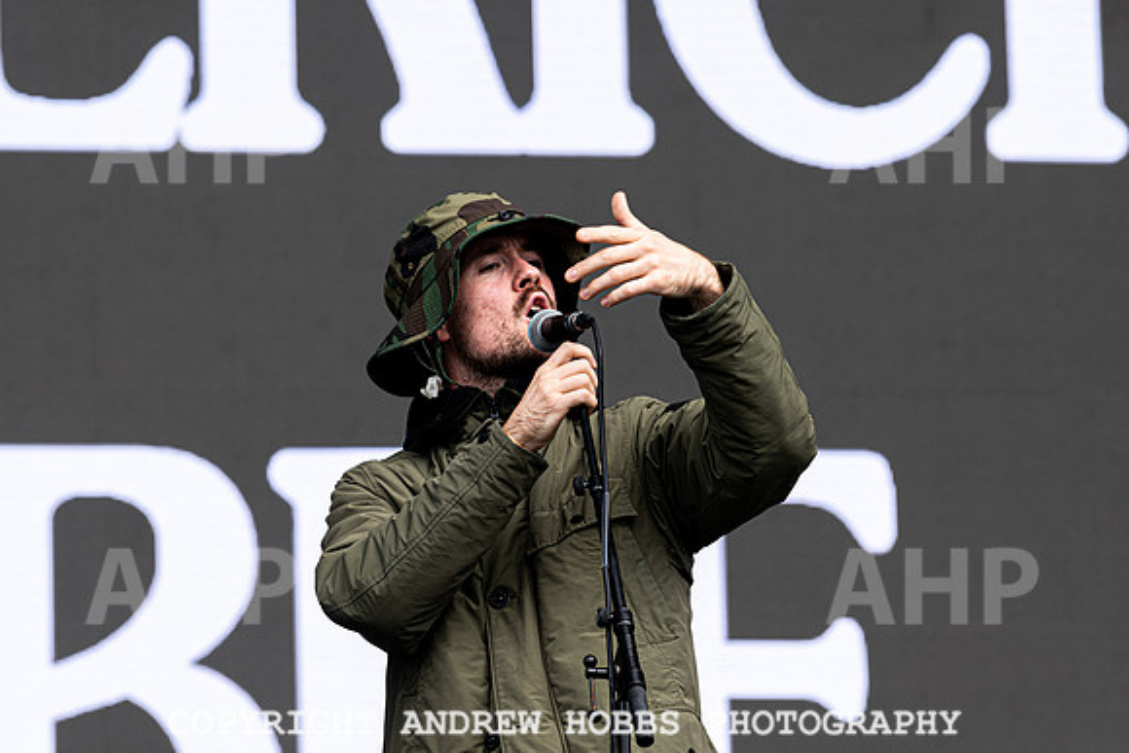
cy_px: 205
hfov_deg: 7.1
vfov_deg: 4.7
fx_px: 9137
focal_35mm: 291
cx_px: 509
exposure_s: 1/500
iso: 110
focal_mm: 200
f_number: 5.6
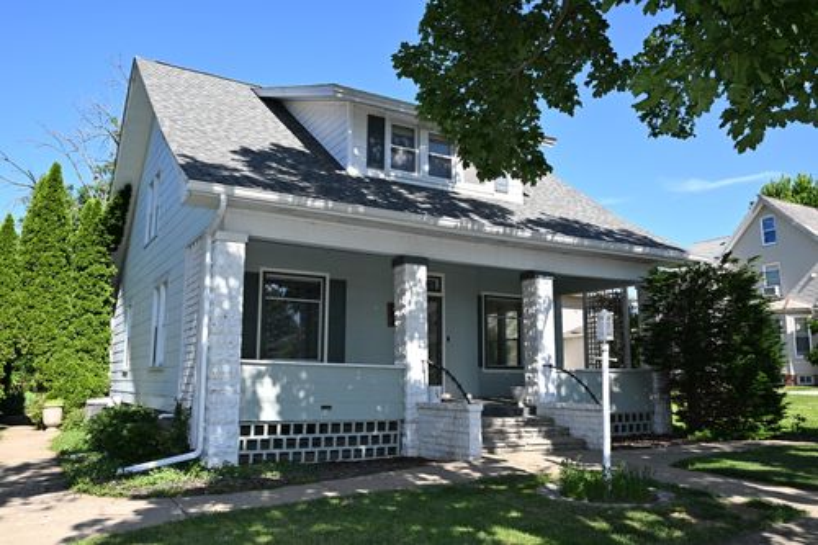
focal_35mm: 29
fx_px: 664
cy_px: 272
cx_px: 409
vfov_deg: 44.6
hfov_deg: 63.2
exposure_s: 1/200
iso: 100
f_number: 7.1
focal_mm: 19.5
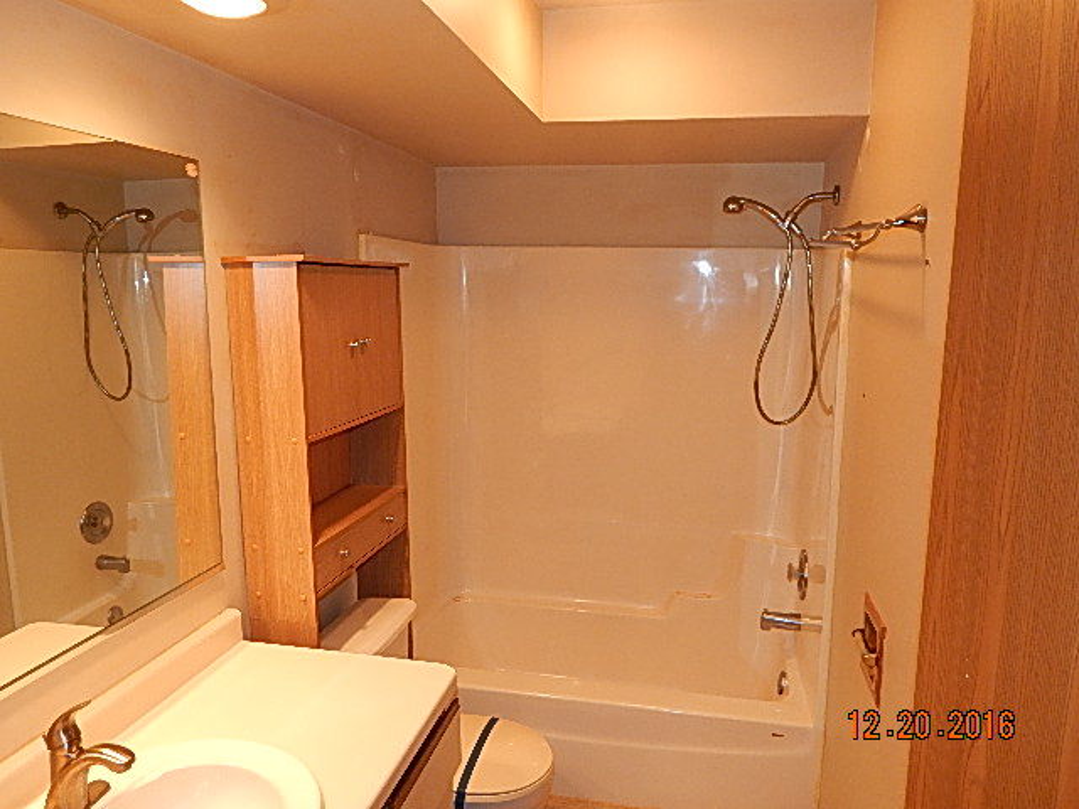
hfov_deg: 69.4
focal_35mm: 25
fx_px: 779
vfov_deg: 54.9
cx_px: 540
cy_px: 404
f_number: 3.1
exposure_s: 1/30
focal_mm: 4.5
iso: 200
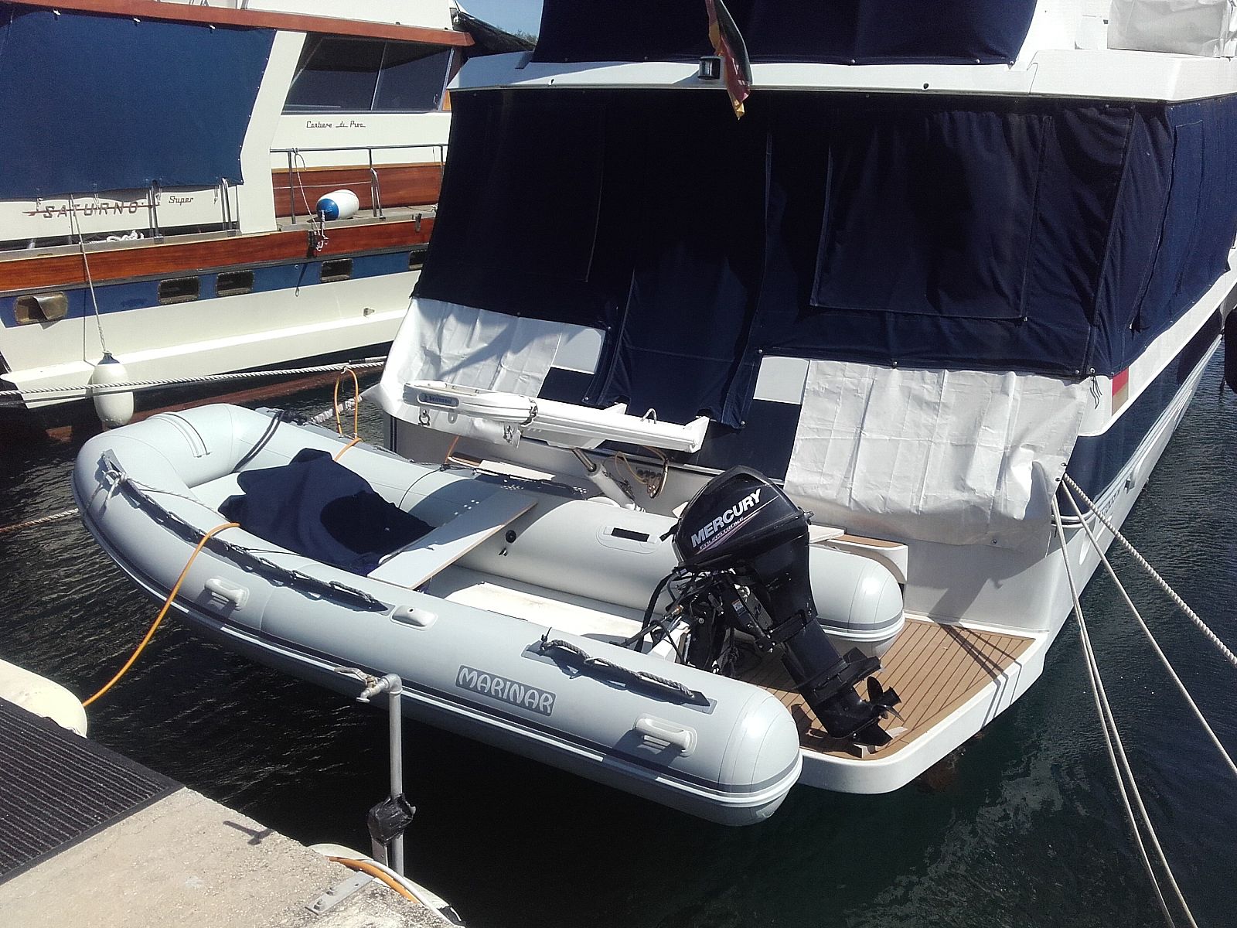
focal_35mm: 31
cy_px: 464
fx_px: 1108
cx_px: 618
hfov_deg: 58.4
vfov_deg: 45.4
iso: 50
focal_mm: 3.31
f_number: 2.2
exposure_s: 1/1872
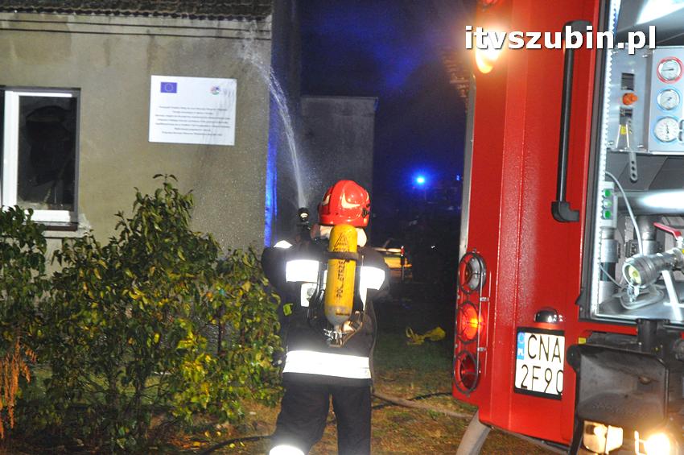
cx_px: 342
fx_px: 1481
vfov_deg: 17.5
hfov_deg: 26.0
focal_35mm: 78
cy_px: 228
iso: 2500
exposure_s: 1/60
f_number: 5.6
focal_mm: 52
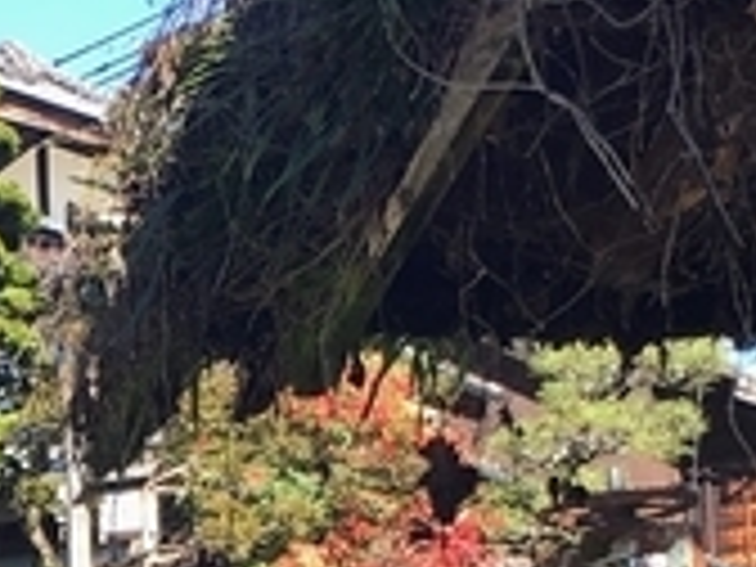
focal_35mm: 177
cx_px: -333
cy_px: 824
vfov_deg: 8.2
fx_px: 3866
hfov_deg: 10.8
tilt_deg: +6.2
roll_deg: +1.2
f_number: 2.2
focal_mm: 4.15
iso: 25
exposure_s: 1/300
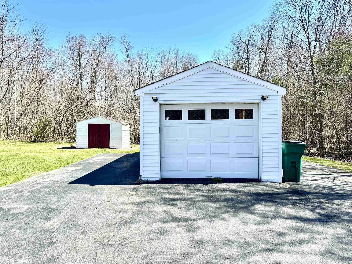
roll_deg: +0.4
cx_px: 176
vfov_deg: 56.8
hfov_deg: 71.6
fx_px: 244
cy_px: 132
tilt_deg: -2.0
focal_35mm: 24
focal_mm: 6.76
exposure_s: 1/2506
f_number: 1.78
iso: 80
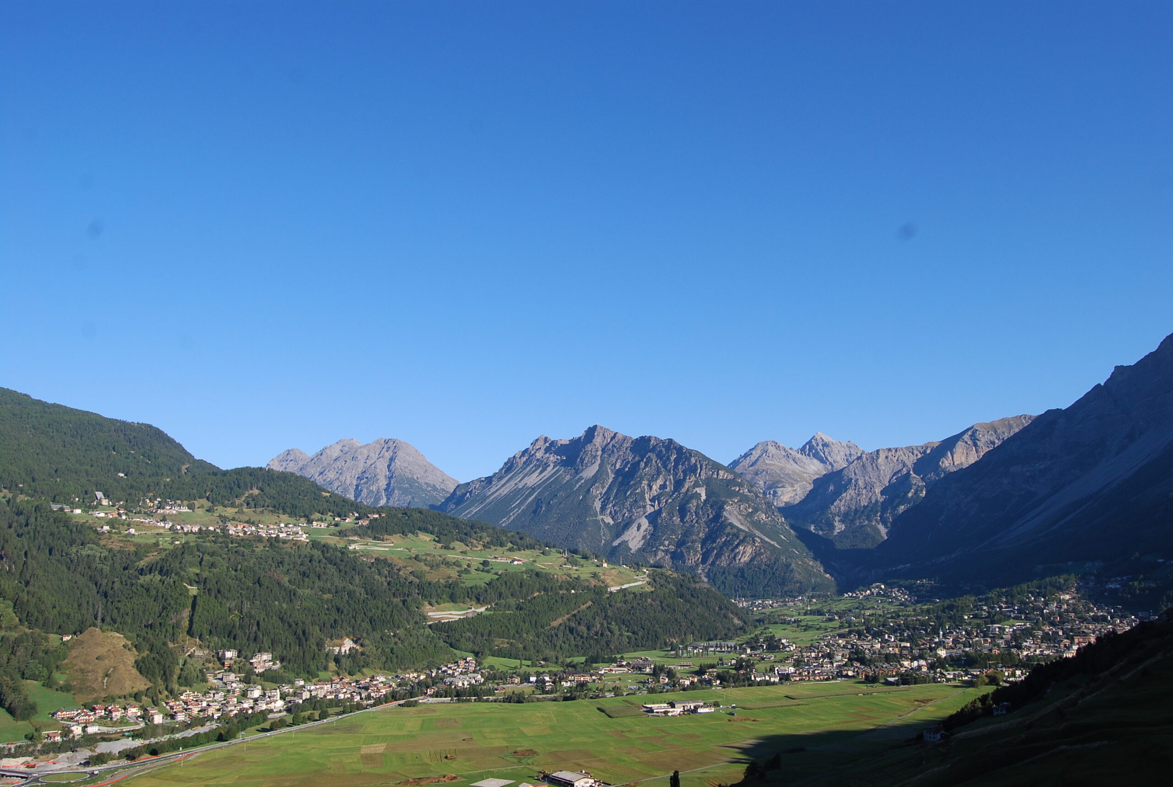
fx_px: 881
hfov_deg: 67.3
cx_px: 586
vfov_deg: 48.1
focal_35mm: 27
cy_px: 394
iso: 180
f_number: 10
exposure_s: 1/250
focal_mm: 18
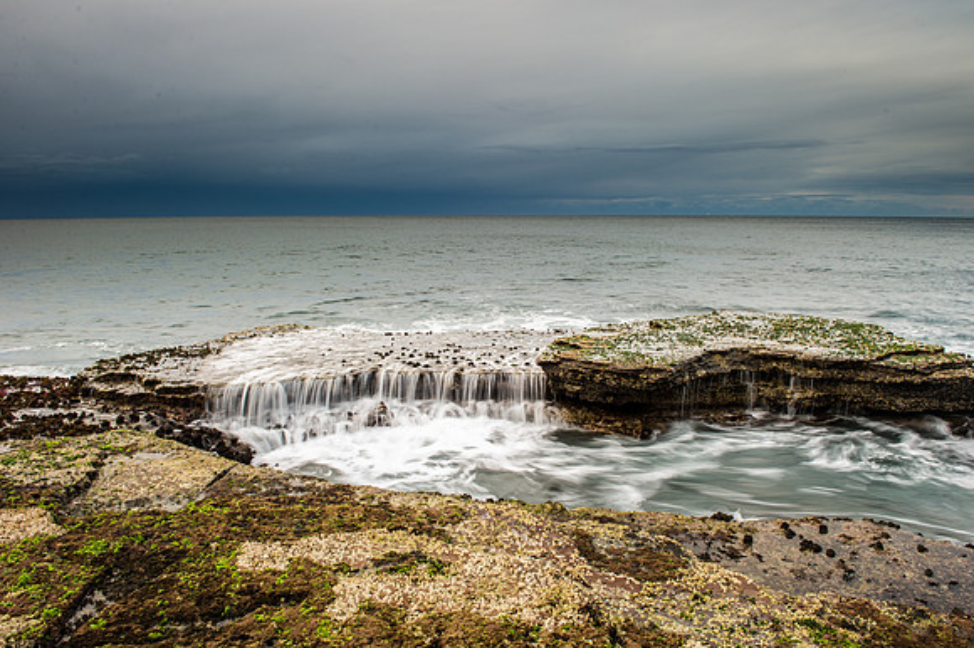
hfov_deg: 71.9
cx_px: 487
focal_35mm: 25
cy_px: 324
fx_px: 671
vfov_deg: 51.6
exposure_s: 1/4
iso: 100
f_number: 11
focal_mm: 24
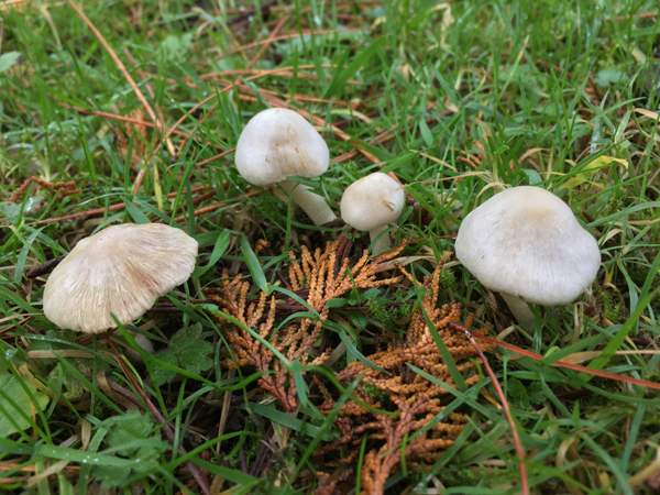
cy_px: 248
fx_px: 553
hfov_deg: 61.7
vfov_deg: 48.2
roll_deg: +2.4
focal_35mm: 29
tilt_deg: -40.2
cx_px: 330
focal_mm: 4.15
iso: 25
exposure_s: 1/33
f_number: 2.2
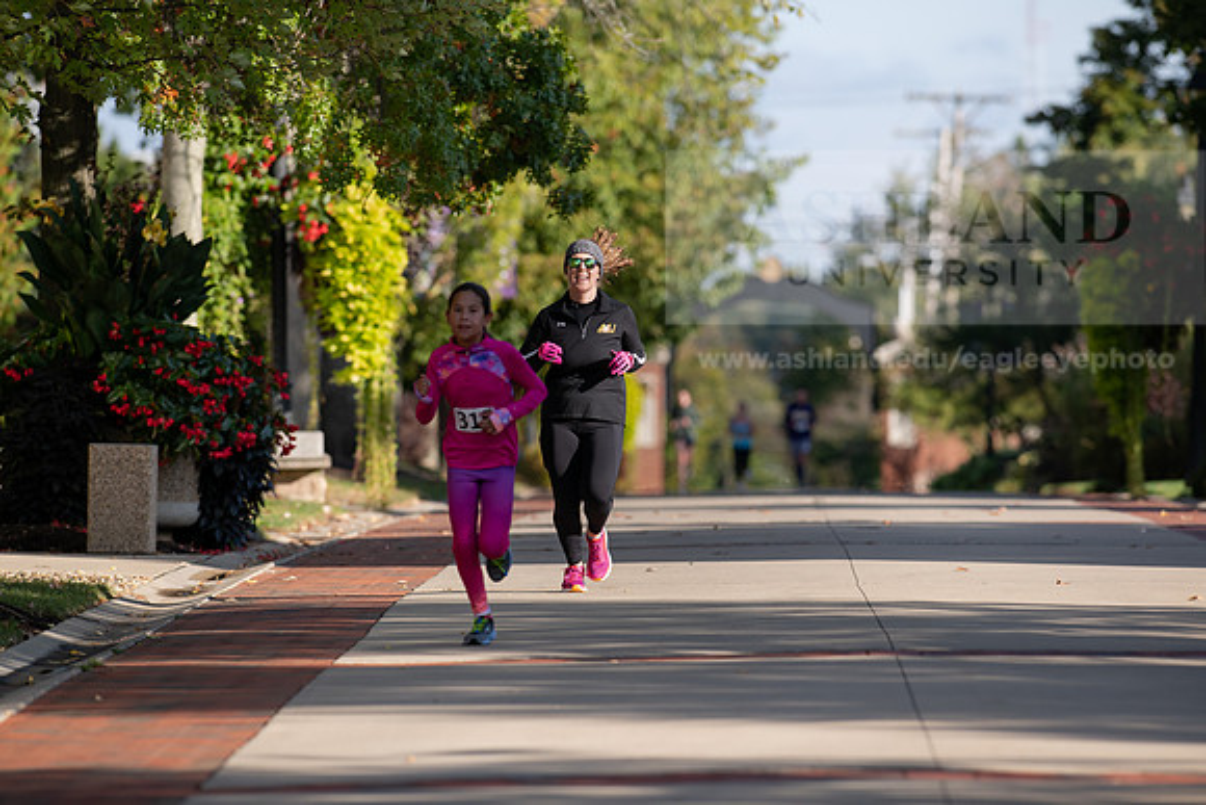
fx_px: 10052
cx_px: 603
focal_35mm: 300
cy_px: 402
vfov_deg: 4.6
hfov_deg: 6.9
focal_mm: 300
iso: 200
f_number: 4.5
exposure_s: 1/800
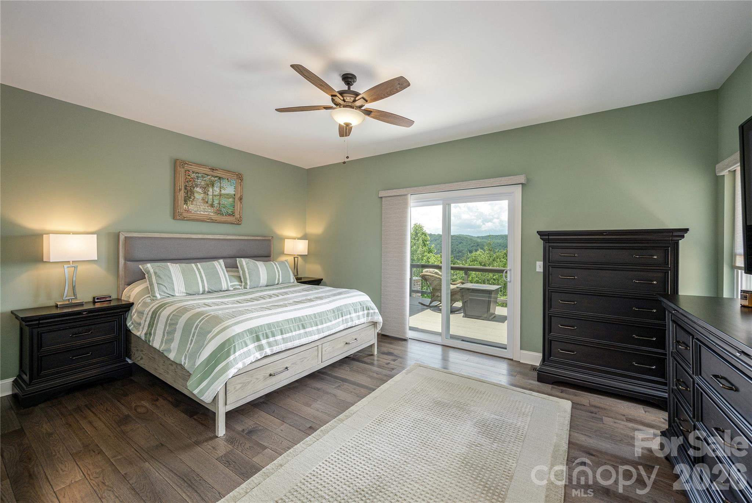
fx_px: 293
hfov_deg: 104.2
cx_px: 376
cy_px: 252
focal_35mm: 14
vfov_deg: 81.3
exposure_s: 1/40
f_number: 7.1
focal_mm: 14
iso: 320
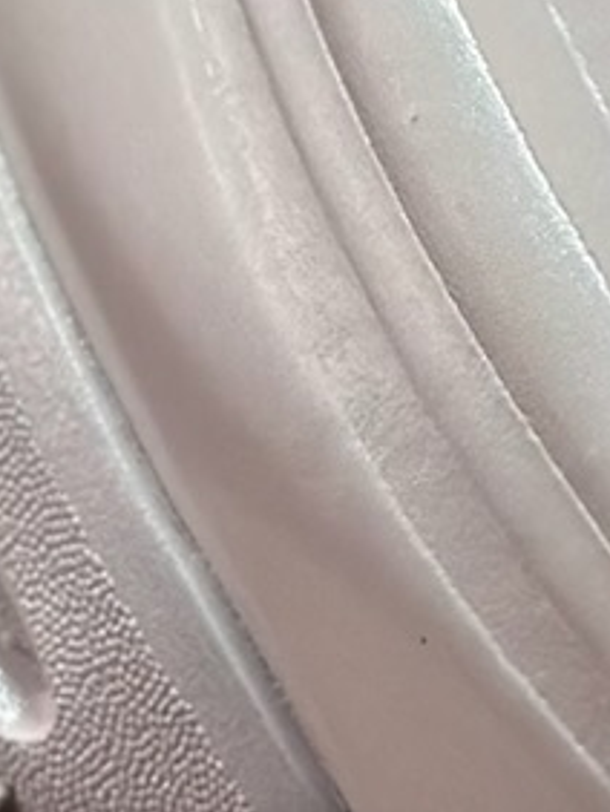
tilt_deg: -56.6
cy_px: -544
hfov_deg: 4.3
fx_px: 8164
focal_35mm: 348
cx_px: 797
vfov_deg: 5.6
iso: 100
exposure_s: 1/2304
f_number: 1.78
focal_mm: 6.86
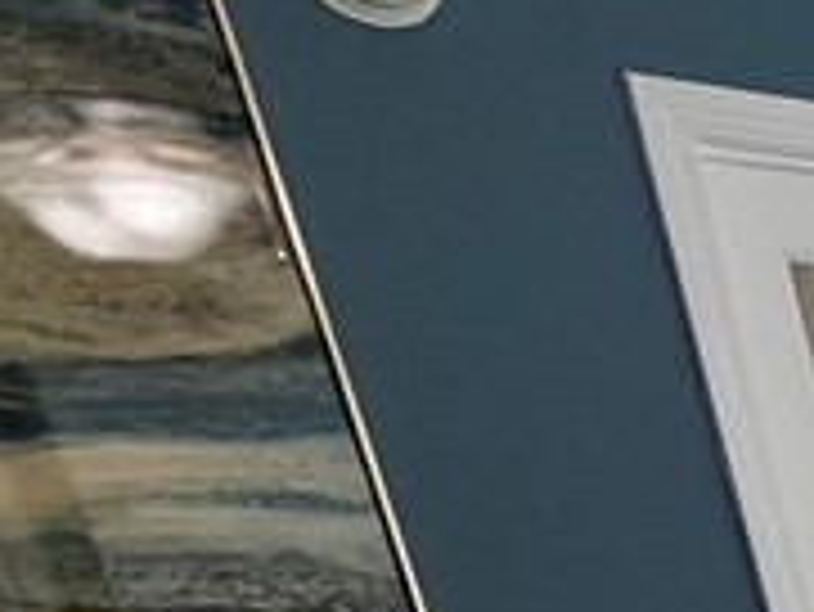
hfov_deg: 13.2
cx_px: 2186
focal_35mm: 79
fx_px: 1859
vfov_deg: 14.9
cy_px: 1256
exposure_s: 1/120
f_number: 2.2
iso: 250
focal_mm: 2.22
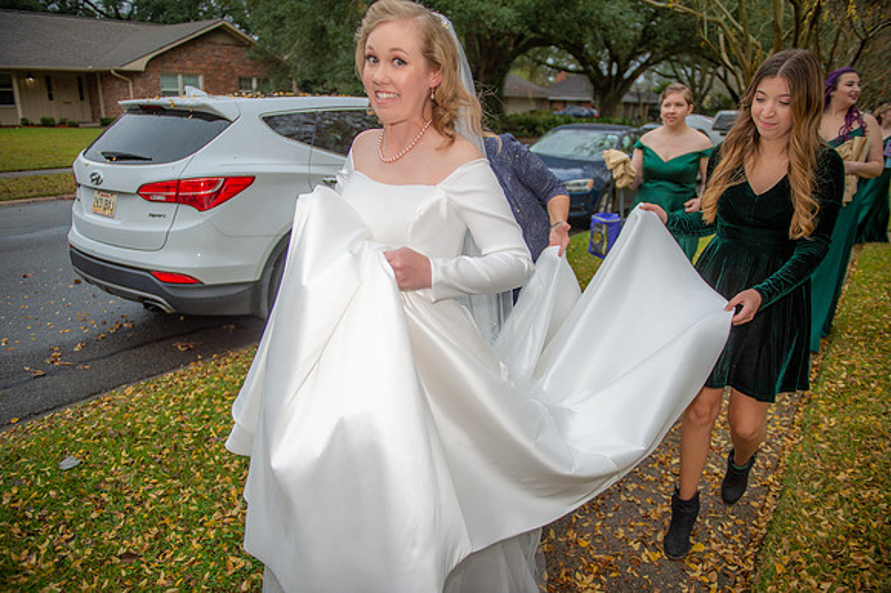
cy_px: 296
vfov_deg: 53.1
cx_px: 446
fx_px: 594
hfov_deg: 73.8
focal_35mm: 24
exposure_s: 1/1600
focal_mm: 24
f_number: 2.8
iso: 320
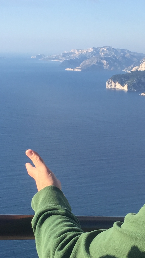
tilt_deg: -9.8
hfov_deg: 14.6
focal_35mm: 83
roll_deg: -1.8
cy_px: 173
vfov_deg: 25.5
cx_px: 82
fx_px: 567
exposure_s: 1/1163
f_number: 2.2
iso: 32
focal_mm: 4.15
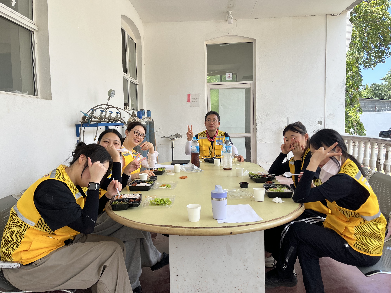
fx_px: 294
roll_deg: -0.4
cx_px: 196
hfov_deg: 67.3
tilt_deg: -2.5
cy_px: 146
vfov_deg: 53.1
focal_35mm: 26
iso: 50
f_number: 1.6
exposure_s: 1/574
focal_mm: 5.1
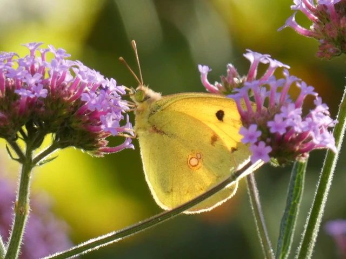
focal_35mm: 515
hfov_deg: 3.8
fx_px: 5148
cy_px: 130
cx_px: 173
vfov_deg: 2.9
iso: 320
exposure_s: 1/100
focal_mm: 92.3
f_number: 5.6
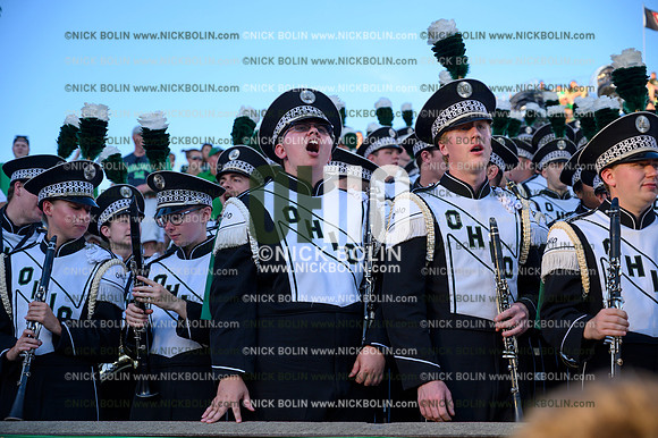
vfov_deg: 19.4
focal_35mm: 70
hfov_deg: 28.9
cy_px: 219
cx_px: 329
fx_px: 1279
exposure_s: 1/400
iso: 100
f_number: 4
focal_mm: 70
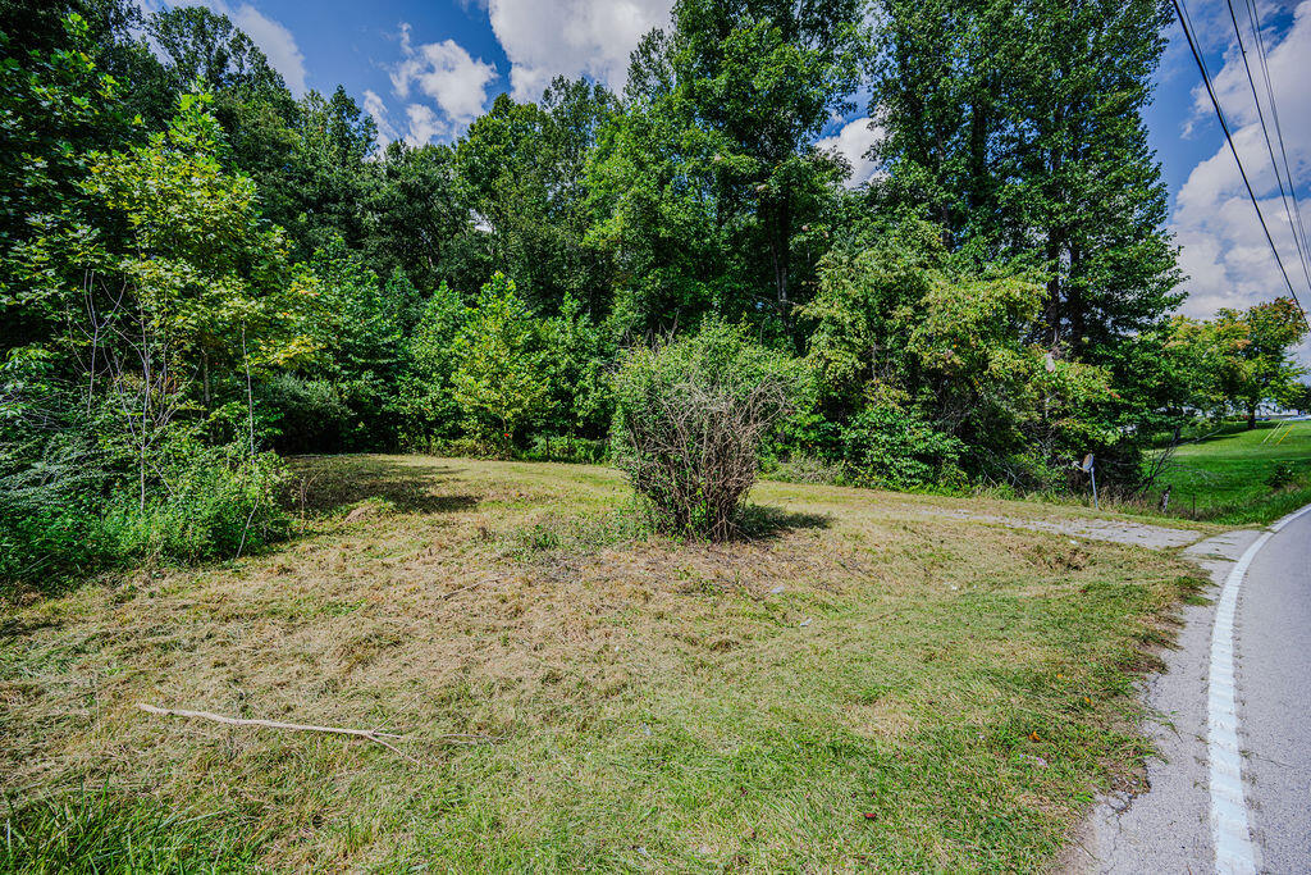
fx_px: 510
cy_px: 438
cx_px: 656
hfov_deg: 104.2
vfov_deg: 81.2
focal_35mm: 14
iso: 500
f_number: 4
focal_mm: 14
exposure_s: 1/3200
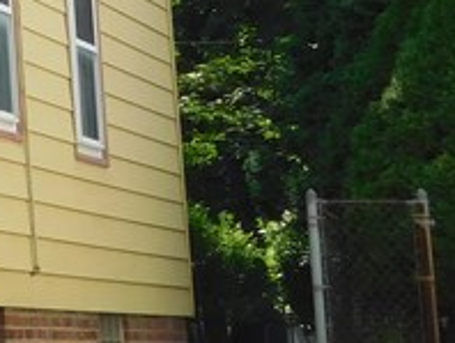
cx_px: -694
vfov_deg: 7.8
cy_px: -205
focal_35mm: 186
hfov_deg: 9.3
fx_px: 2448
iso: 125
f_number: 3.5
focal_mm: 6.3
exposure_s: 1/640
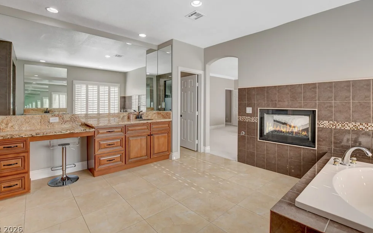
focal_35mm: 16
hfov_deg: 97.8
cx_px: 180
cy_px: 105
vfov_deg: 71.1
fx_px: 163
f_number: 8
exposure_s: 1/30
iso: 800
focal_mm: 10
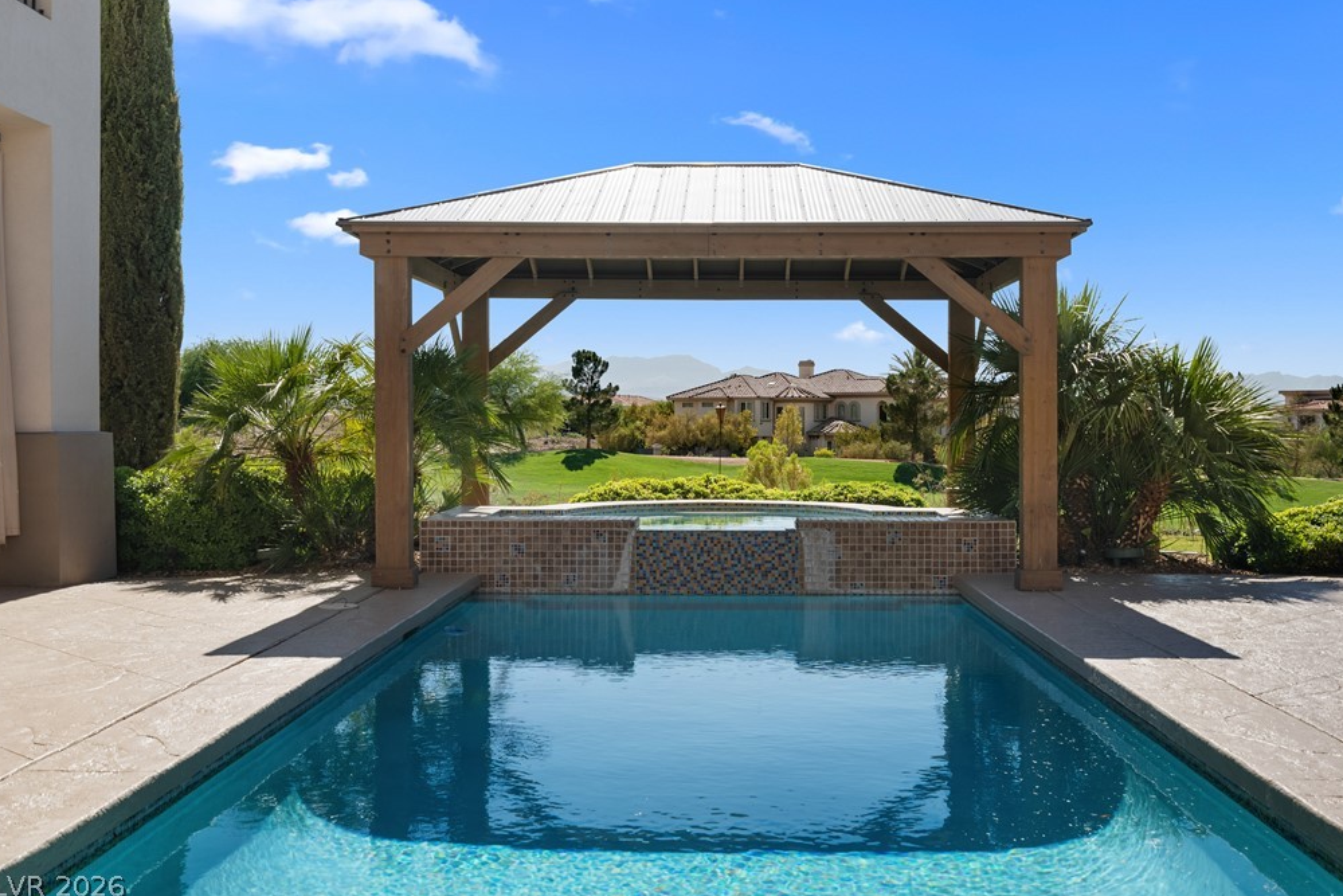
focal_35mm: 38
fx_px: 1418
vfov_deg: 35.1
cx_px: 713
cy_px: 422
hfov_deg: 50.7
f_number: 8
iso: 400
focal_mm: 35
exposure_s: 1/200
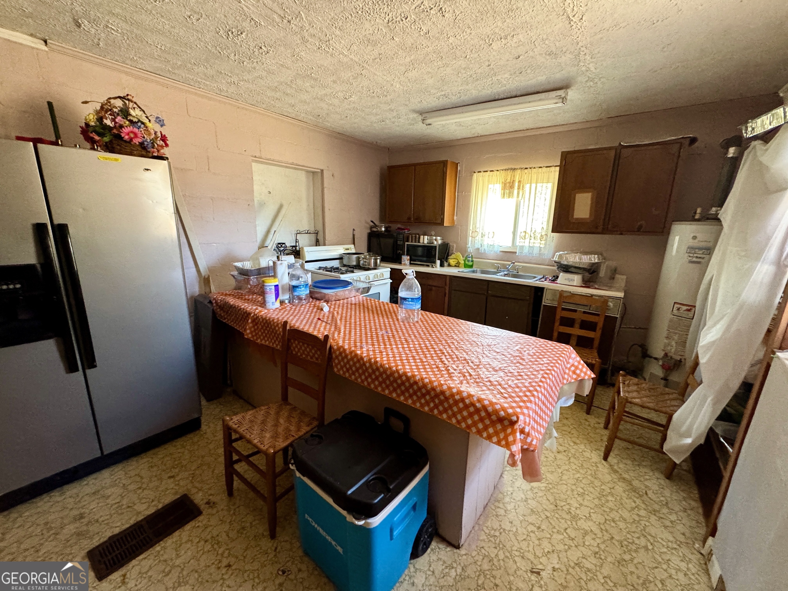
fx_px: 319
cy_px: 296
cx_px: 394
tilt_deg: -13.3
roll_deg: -2.3
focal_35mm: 14
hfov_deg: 102.1
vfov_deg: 85.7
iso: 640
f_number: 2.2
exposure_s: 1/60
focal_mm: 2.22
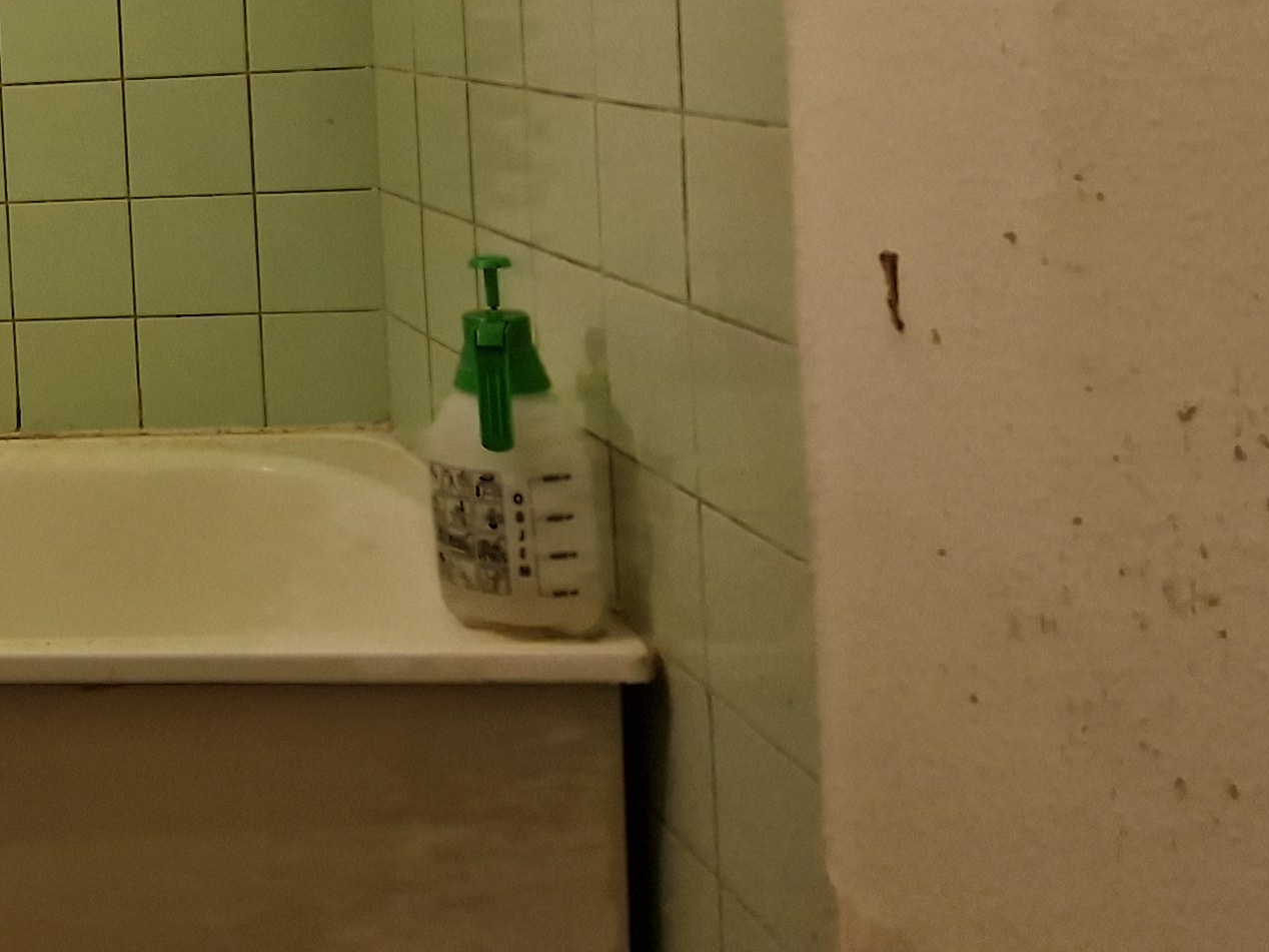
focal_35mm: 41
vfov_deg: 33.0
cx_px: -368
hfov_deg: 33.7
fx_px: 1503
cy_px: 67
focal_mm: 2.2
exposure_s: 1/50
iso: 640
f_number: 2.2
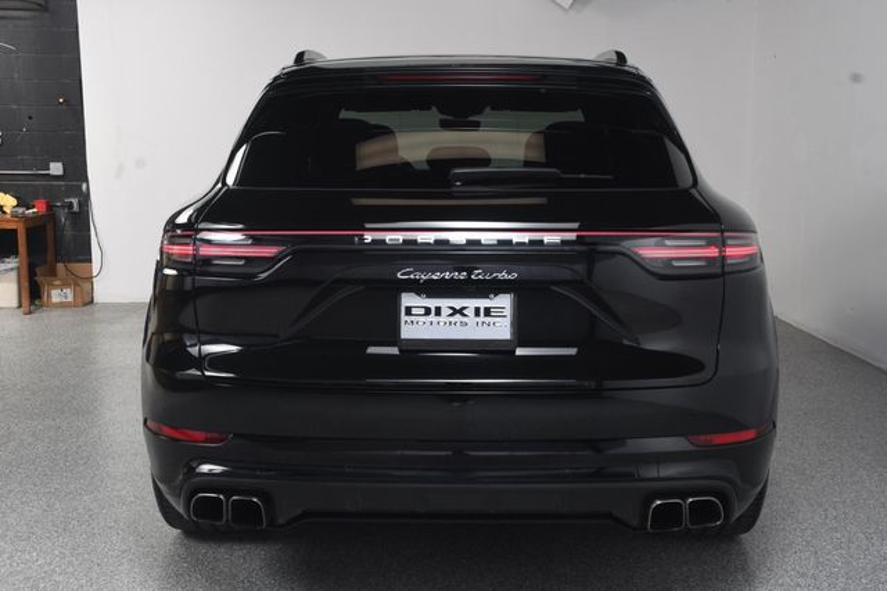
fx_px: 1108
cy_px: 296
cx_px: 444
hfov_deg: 43.6
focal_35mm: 45
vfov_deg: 29.8
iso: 100
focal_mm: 30
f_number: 9
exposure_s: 1/160
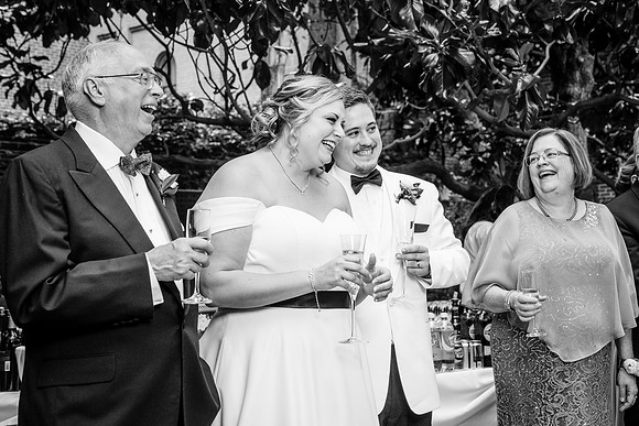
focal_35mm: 59
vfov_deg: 23.0
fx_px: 1046
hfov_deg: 34.0
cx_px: 340
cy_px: 200
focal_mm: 54
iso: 1250
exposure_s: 1/250
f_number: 5.6
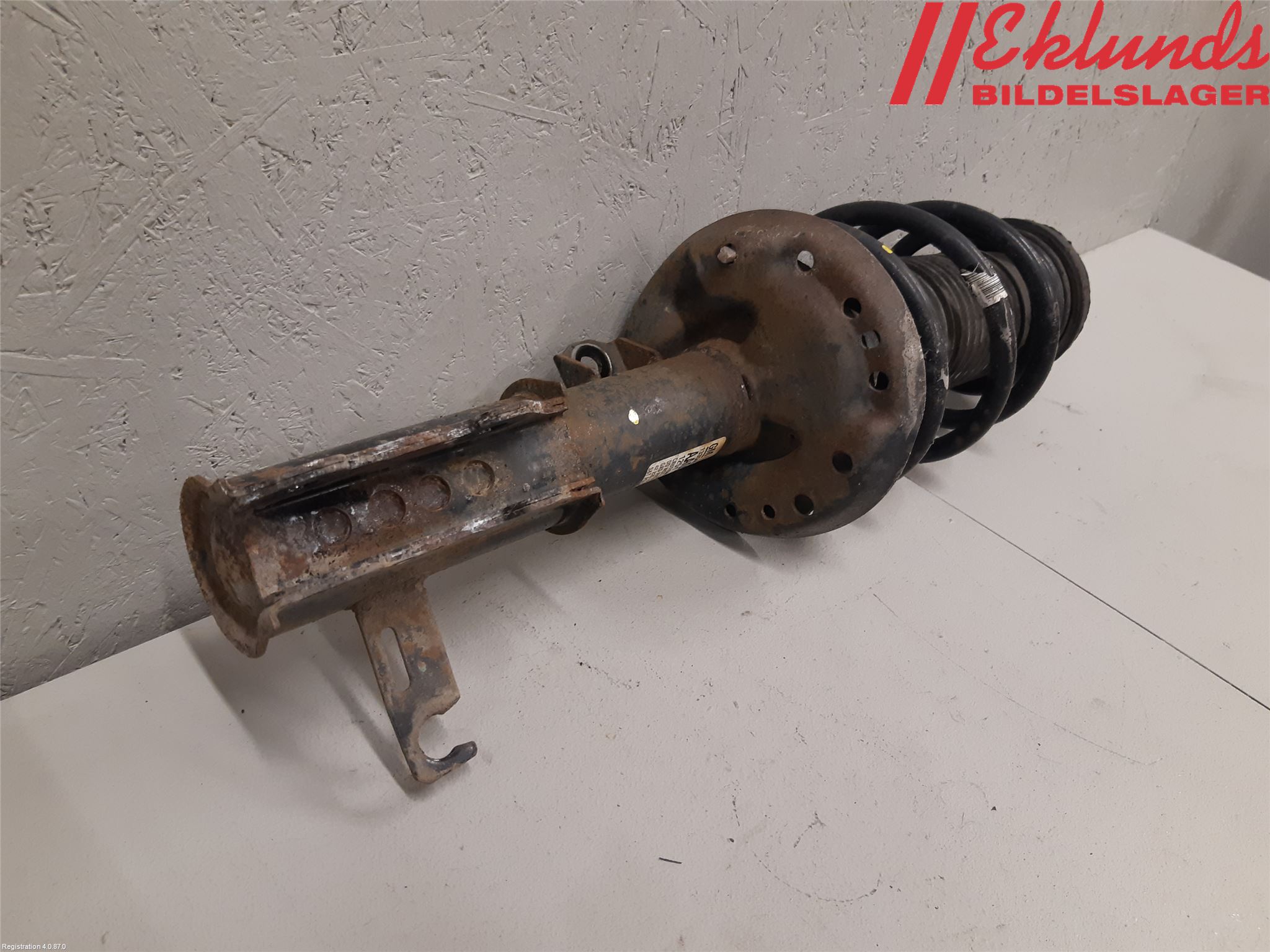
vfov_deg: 53.1
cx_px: 635
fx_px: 954
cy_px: 476
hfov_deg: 67.3
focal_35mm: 26
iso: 125
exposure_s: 1/50
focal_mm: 3.93
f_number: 1.7
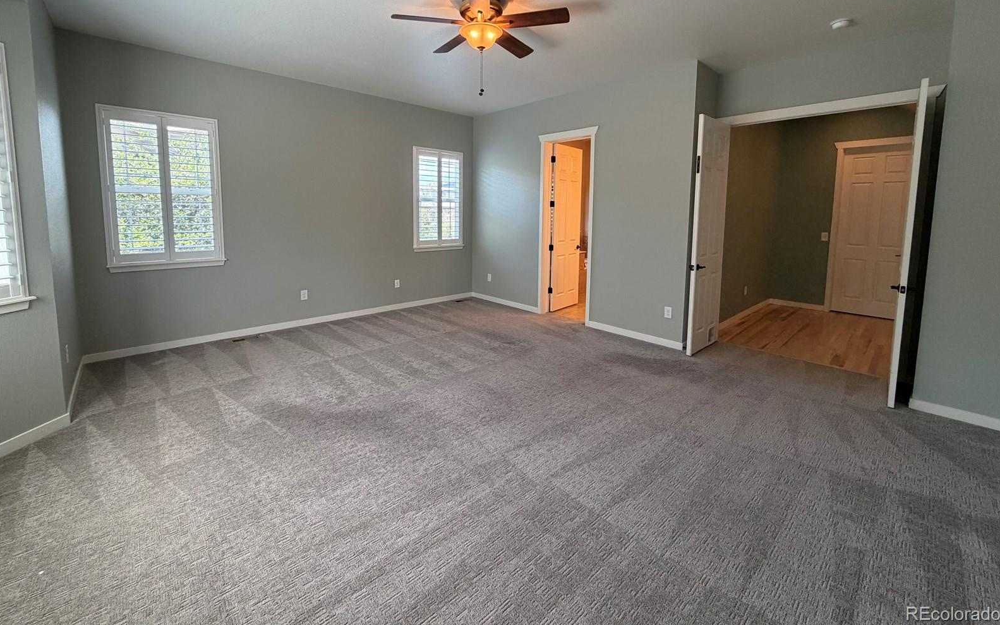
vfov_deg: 73.9
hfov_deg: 101.5
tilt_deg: -4.7
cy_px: 248
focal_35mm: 15
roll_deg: -0.8
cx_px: 503
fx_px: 409
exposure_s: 1/120
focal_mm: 2.22
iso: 250
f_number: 2.2
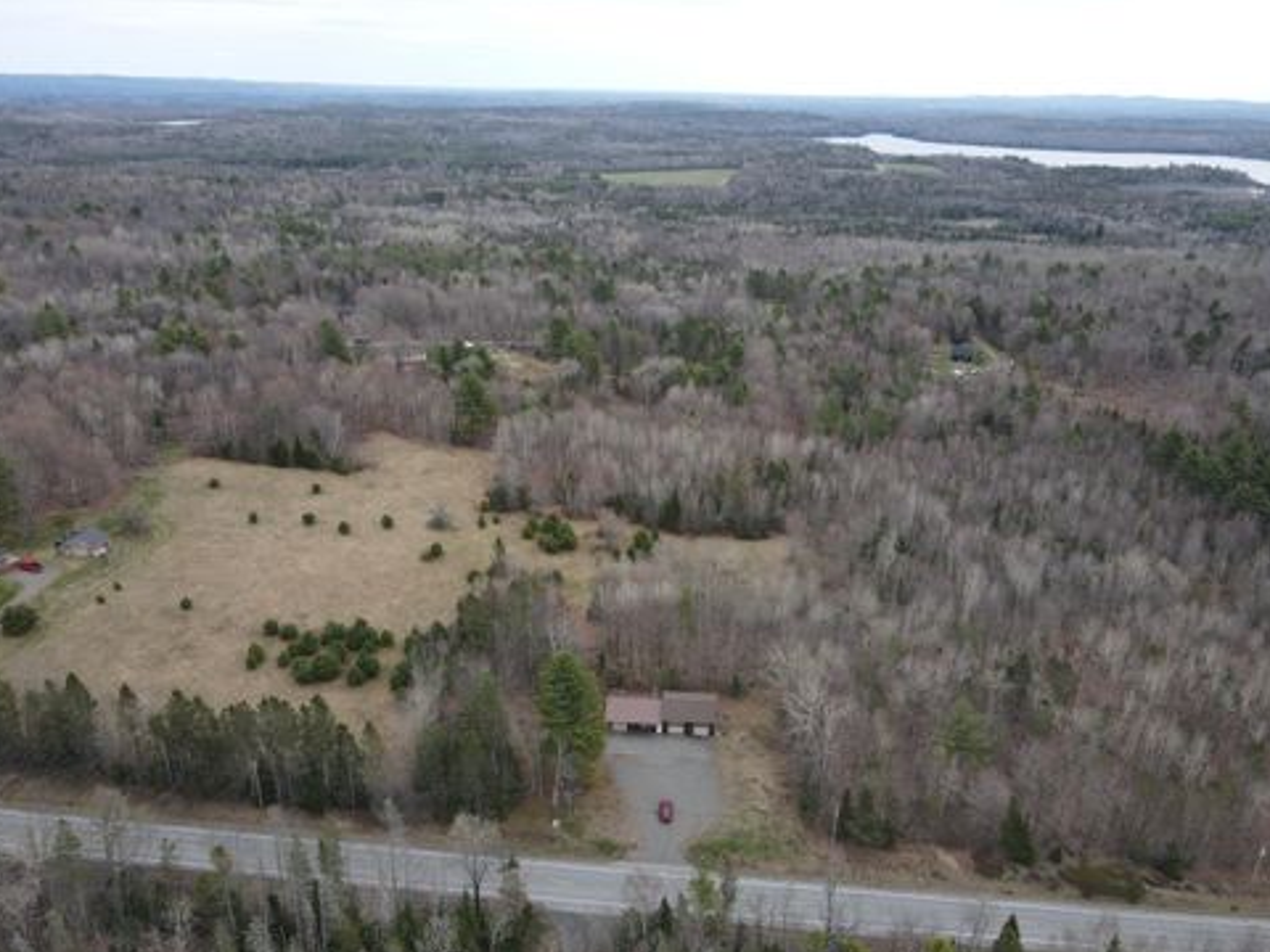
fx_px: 917
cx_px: 643
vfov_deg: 54.9
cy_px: 488
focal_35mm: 25
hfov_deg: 69.4
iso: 100
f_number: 2.8
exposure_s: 1/320
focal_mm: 4.5
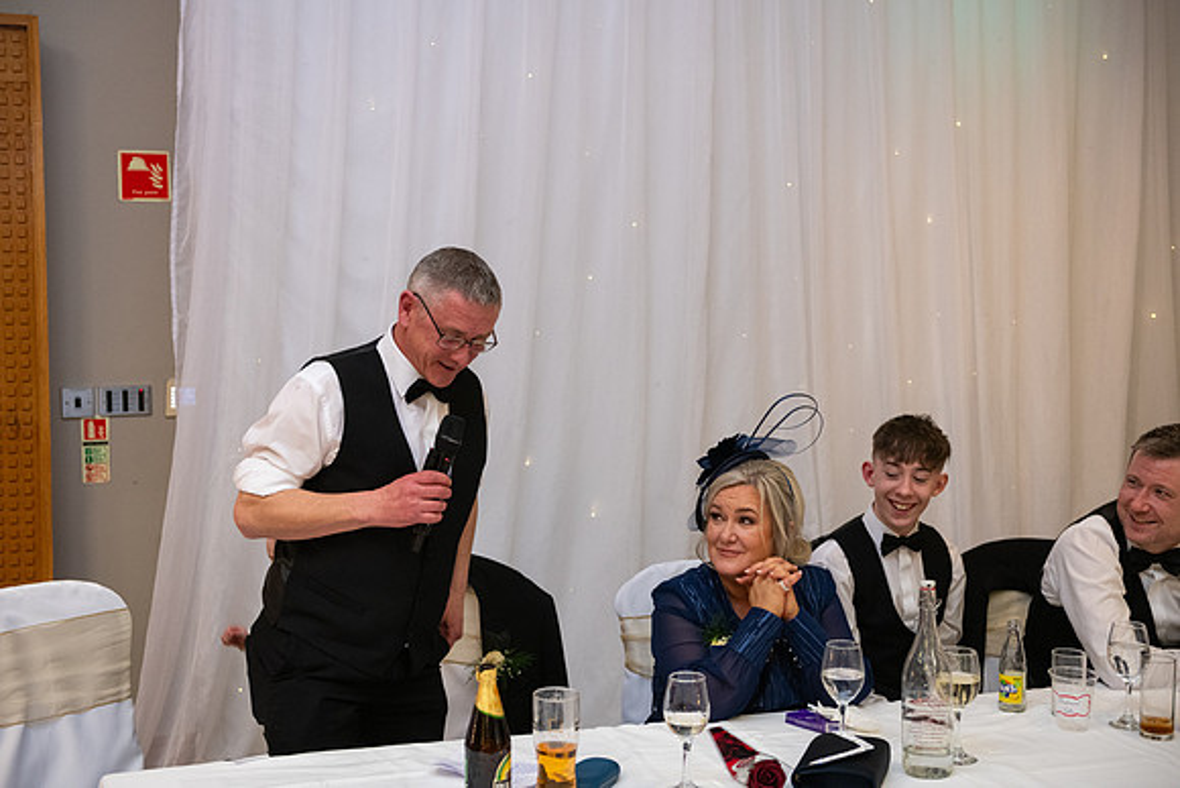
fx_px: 1574
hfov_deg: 41.1
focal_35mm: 48
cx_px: 590
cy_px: 394
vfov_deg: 28.1
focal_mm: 48
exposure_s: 1/160
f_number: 3.5
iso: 1250
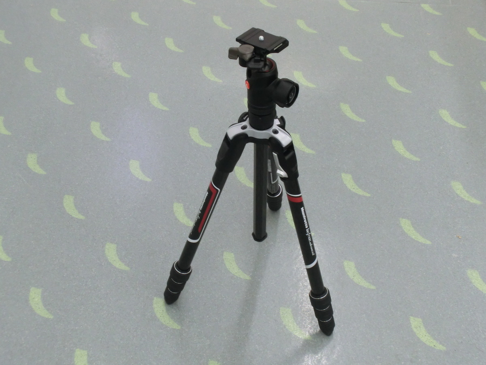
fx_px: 716
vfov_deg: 28.6
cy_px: 182
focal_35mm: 51
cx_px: 243
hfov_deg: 37.5
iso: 800
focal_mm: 9.09
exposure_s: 1/25
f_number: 11.1
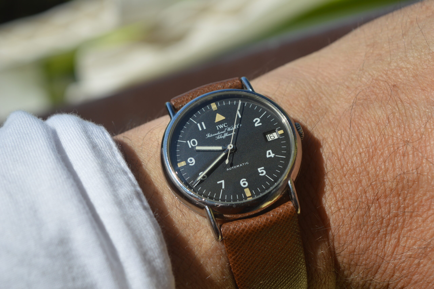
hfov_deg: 24.6
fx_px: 994
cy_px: 144
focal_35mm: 82
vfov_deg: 16.5
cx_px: 217
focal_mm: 55
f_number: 8
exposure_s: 1/250
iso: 100
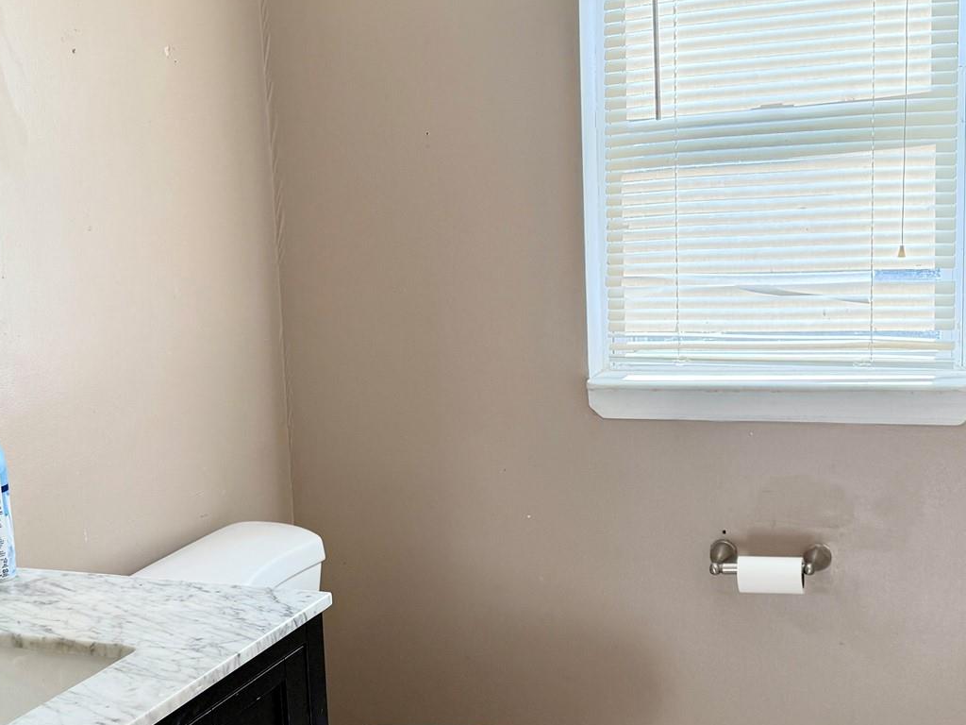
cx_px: 377
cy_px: 399
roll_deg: +2.9
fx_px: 1339
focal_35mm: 48
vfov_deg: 30.2
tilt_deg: -8.2
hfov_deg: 39.5
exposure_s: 1/282
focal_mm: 6.76
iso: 100
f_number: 1.78
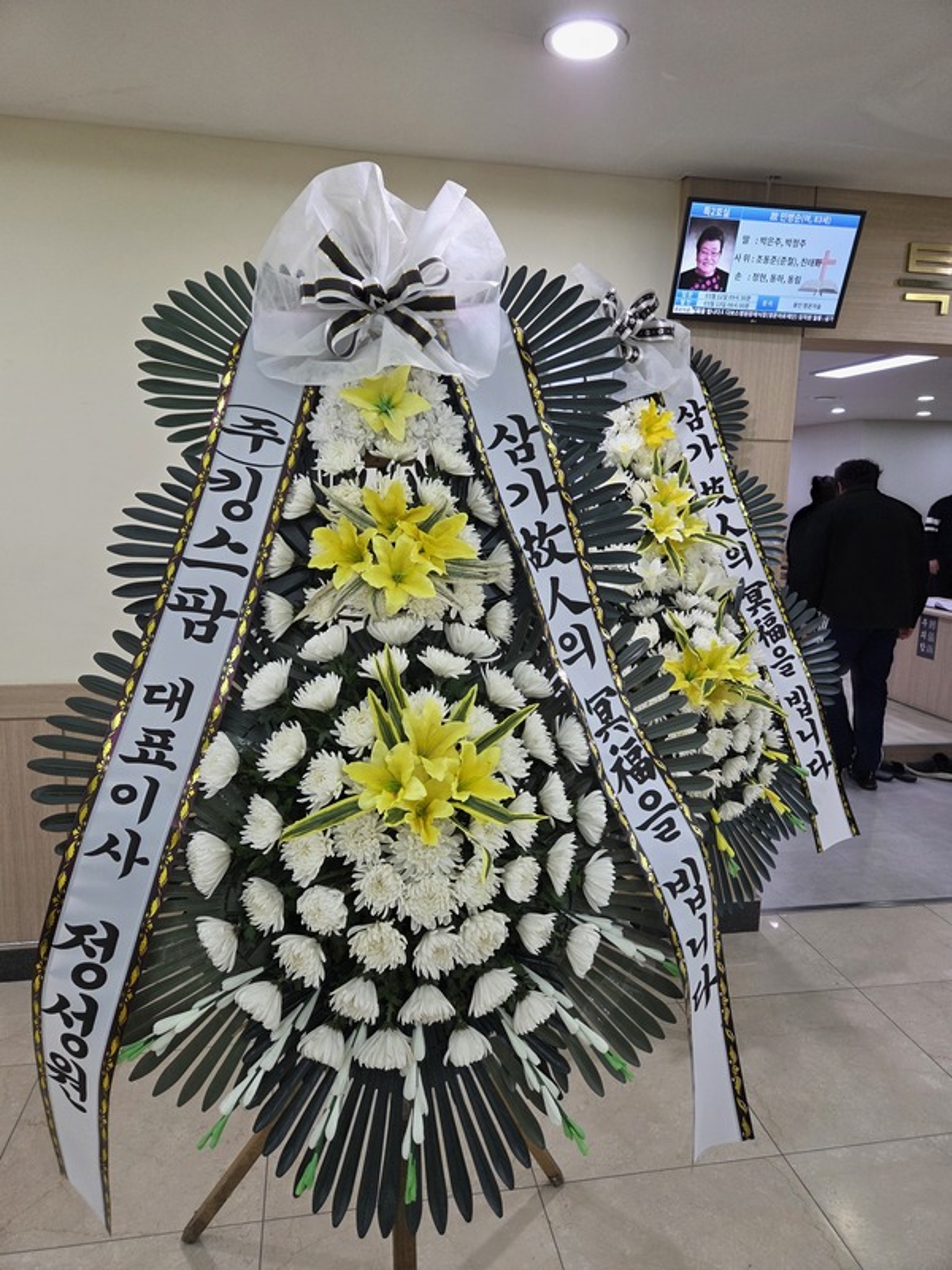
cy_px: 635
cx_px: 476
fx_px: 843
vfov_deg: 73.9
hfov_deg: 58.9
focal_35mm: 23
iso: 160
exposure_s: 1/120
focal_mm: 5.4
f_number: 1.8
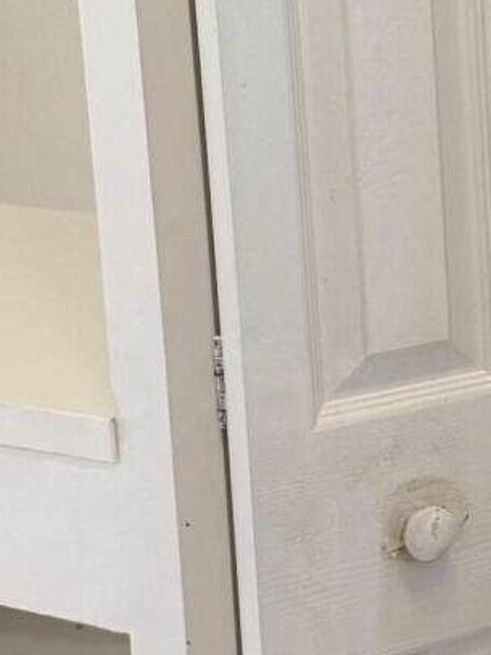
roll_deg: +2.5
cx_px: 874
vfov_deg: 16.6
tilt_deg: -10.5
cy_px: 158
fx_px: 2233
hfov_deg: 11.6
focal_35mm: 118
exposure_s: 1/120
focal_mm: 6.76
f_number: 1.78
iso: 160
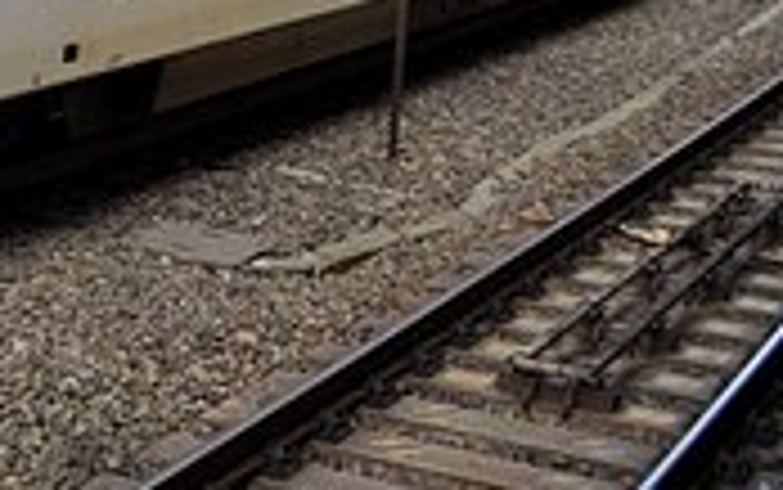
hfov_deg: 19.6
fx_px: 2114
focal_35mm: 99
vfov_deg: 12.9
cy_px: -85
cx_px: -189
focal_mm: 22
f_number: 6.3
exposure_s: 1/160
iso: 200
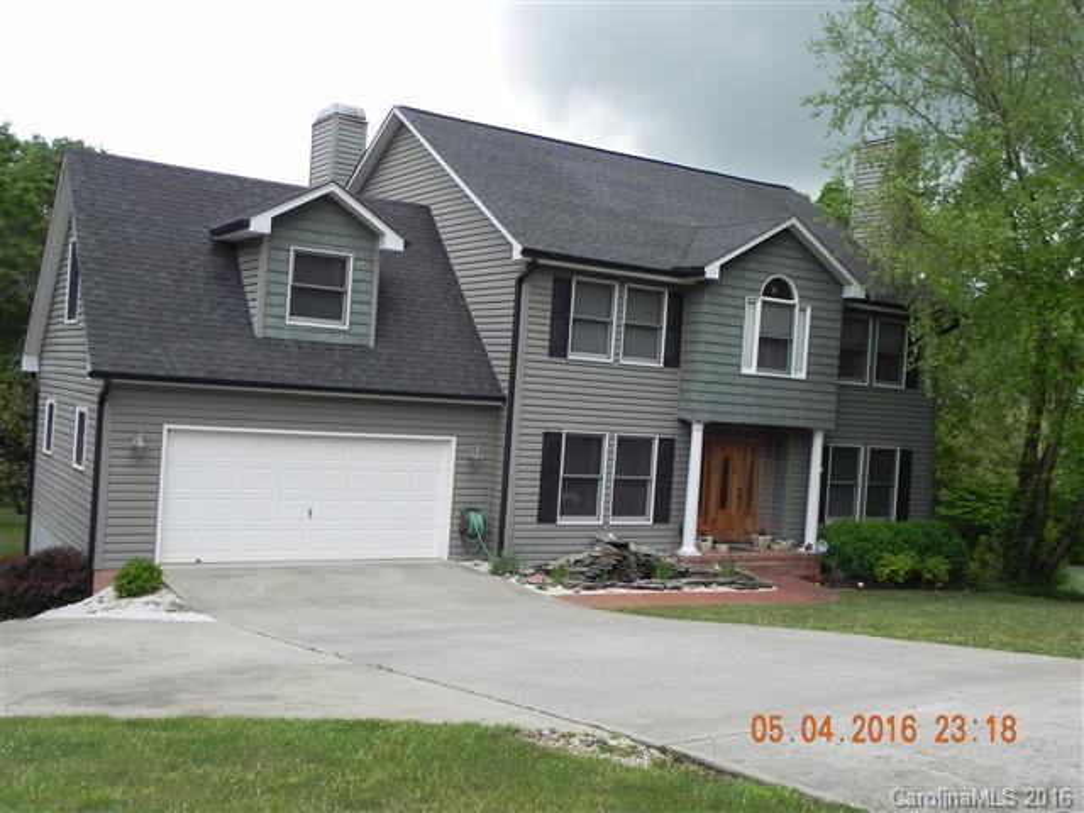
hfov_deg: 50.1
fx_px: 1159
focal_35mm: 37
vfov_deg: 38.7
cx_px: 542
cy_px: 406
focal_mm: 6.6
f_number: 6.3
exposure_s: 1/253
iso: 160
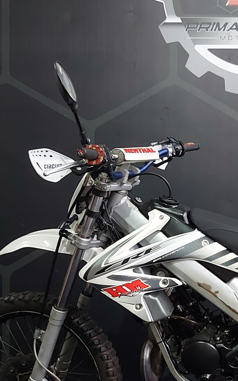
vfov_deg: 37.5
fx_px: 550
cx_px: 237
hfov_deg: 23.4
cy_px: 272
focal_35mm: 53
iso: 250
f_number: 1.8
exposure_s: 1/33
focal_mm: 5.23
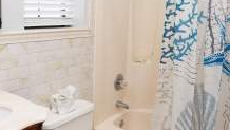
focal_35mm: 38
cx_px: 96
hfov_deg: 52.5
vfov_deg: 31.2
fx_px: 232
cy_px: 52
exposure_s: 1/160
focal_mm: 16.5
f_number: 4
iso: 160
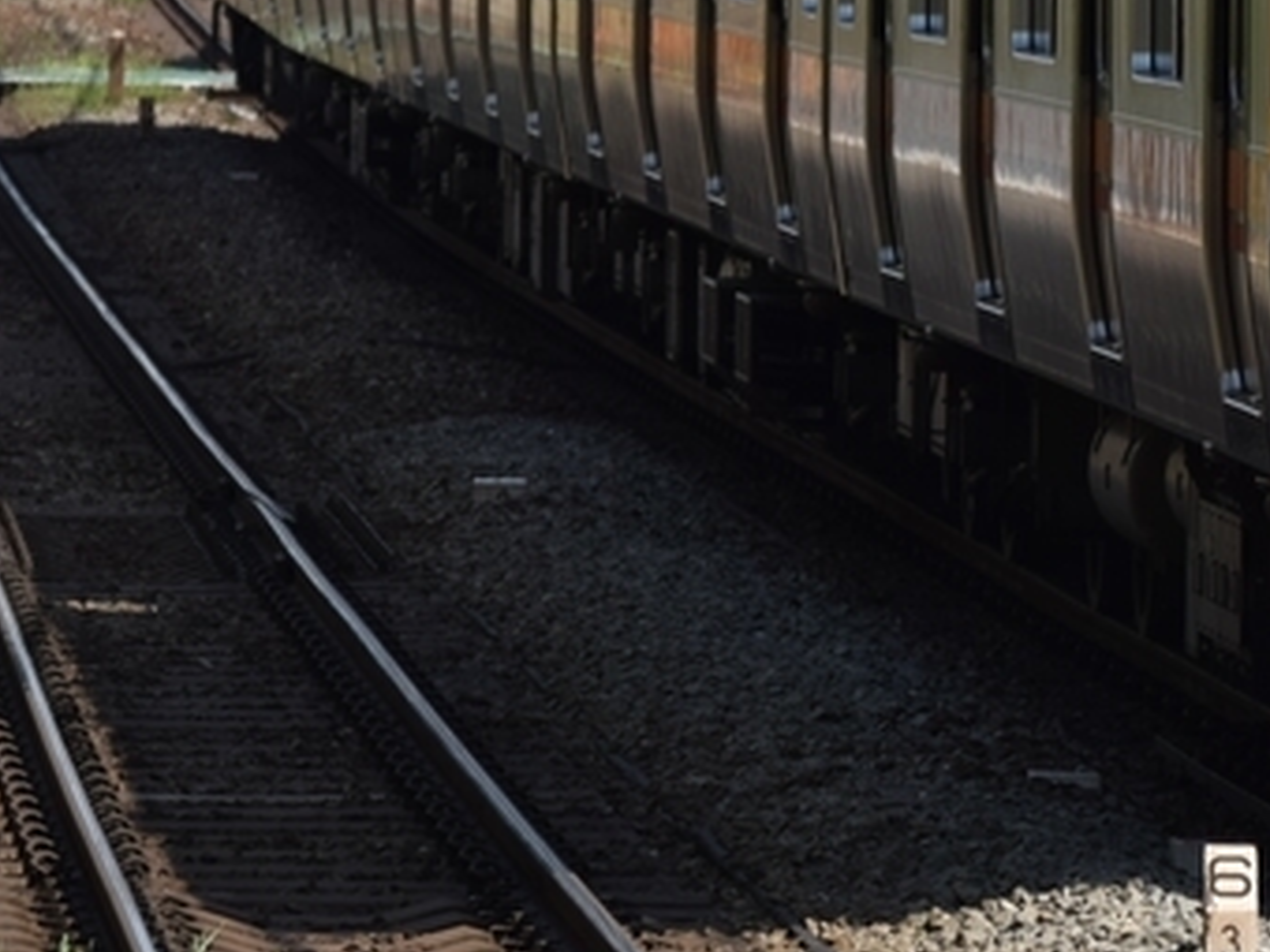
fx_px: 19303
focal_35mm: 526
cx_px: 1289
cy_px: 65
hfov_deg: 3.8
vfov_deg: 2.8
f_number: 4.8
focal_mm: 155
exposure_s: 1/800
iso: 100
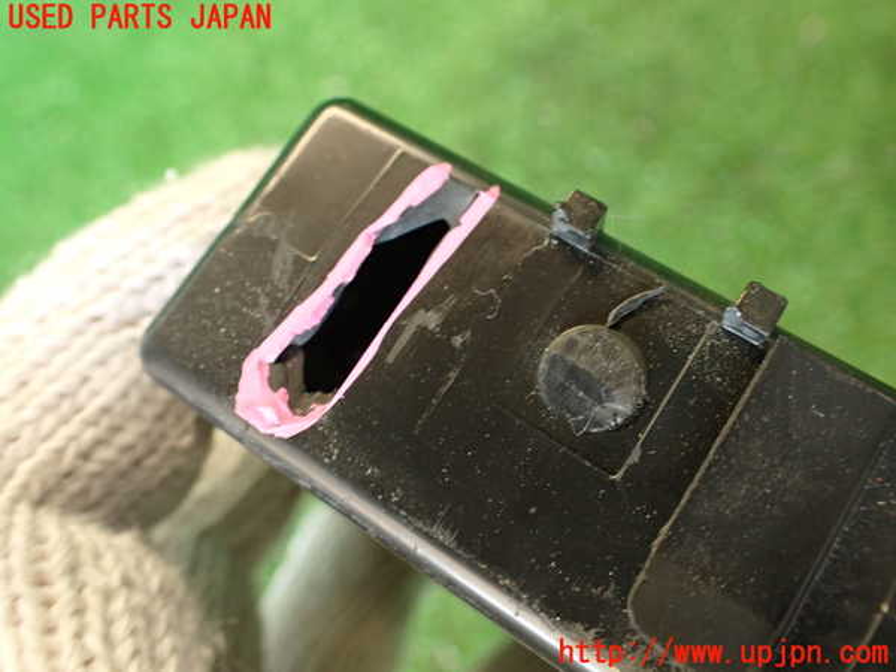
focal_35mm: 30
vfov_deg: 46.8
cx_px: 448
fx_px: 777
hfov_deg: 60.0
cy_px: 336
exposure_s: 1/30
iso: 250
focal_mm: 5.4
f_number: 2.3
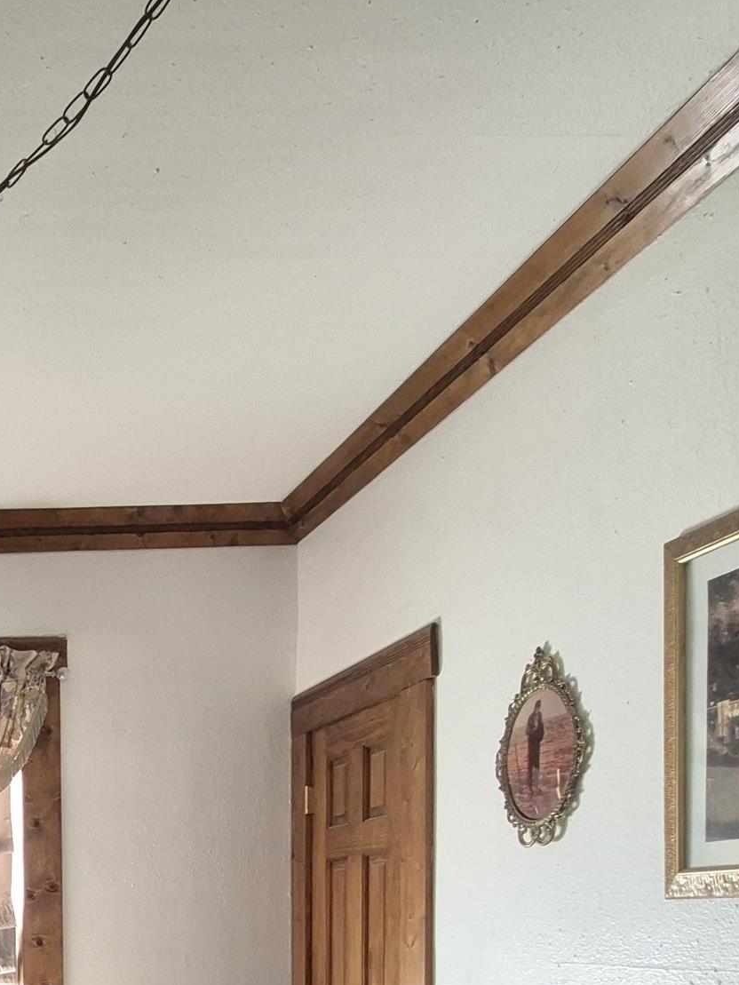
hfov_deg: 32.9
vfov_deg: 44.7
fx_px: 1025
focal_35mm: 36
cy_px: 955
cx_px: -139
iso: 250
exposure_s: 1/60
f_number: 2.2
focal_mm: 1.74
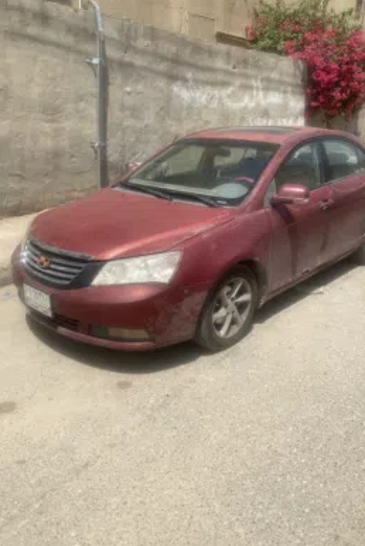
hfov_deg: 46.4
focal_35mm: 28
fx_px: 425
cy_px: 279
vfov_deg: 65.4
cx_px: 198
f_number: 1.8
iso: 32
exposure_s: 1/2755
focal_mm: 4.25
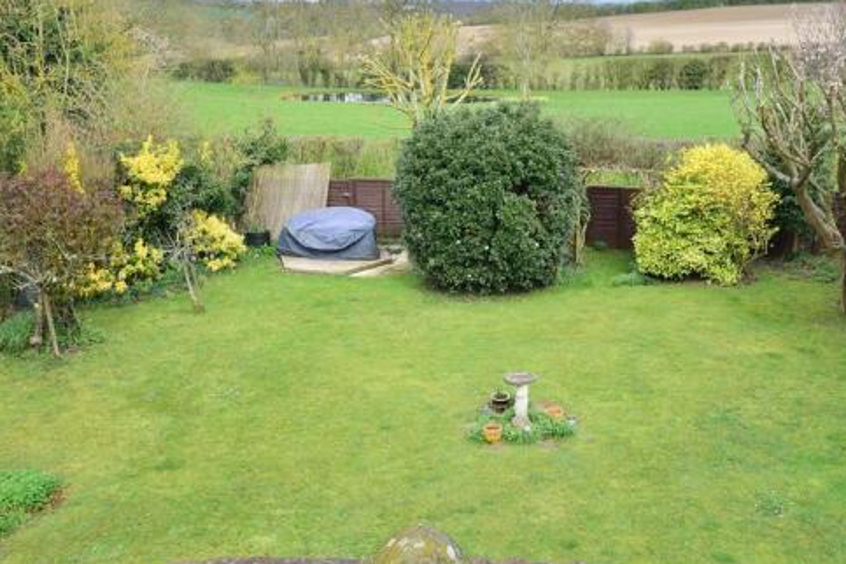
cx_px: 489
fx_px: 909
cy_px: 293
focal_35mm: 39
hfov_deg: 49.7
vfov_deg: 34.5
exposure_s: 1/320
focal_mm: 19
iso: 200
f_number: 9
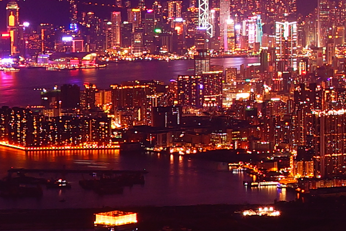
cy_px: 0
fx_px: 1547
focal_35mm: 161
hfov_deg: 11.5
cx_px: 680
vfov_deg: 8.5
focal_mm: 24
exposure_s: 15
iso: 100
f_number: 5.6
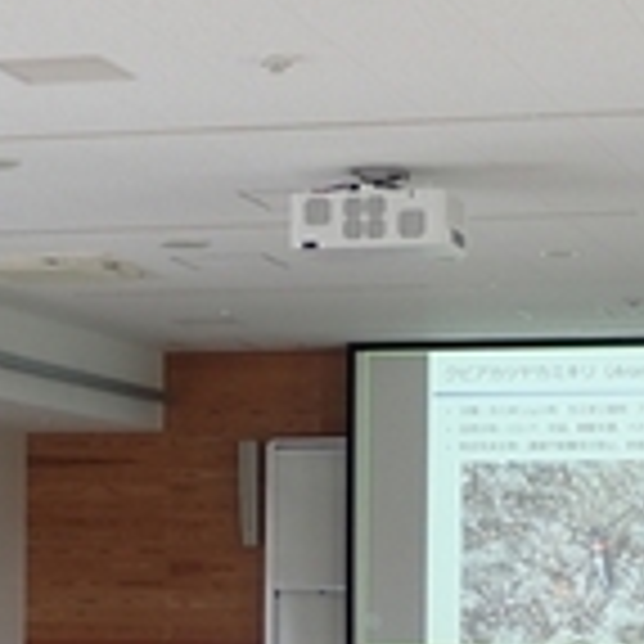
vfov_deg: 13.2
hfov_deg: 13.3
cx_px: 347
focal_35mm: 131
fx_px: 2757
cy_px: 621
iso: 200
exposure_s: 1/60
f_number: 2.9
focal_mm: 7.84
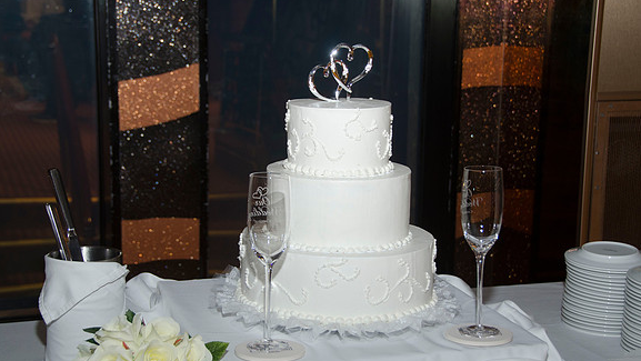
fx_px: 1071
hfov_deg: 33.3
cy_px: 190
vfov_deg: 19.1
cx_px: 320
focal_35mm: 63
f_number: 5.6
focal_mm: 40
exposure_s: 1/60
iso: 400
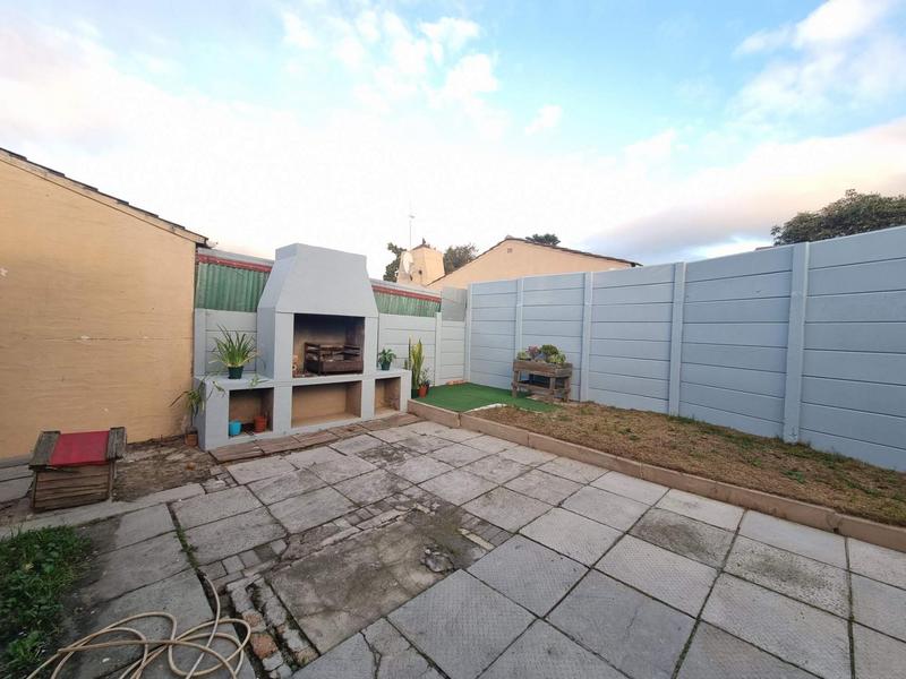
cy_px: 340
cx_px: 453
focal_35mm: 13
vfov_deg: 89.9
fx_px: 340
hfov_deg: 106.2
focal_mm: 2.2
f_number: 2.2
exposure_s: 1/100
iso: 50
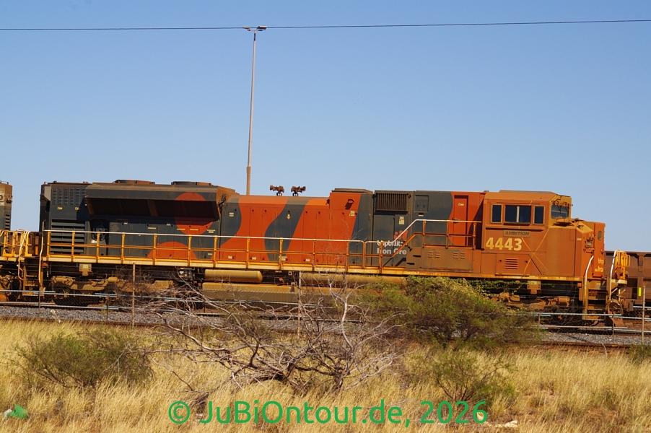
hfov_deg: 18.7
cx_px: 326
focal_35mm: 110
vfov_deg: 12.5
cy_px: 216
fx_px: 1979
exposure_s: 1/350
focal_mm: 73
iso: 200
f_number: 9.5
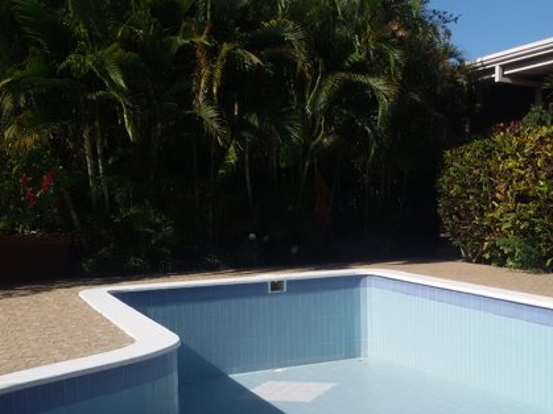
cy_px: 270
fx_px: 751
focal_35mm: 47
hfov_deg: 39.9
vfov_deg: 30.7
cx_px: 372
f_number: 2.4
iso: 40
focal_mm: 2.93
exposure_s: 1/1344
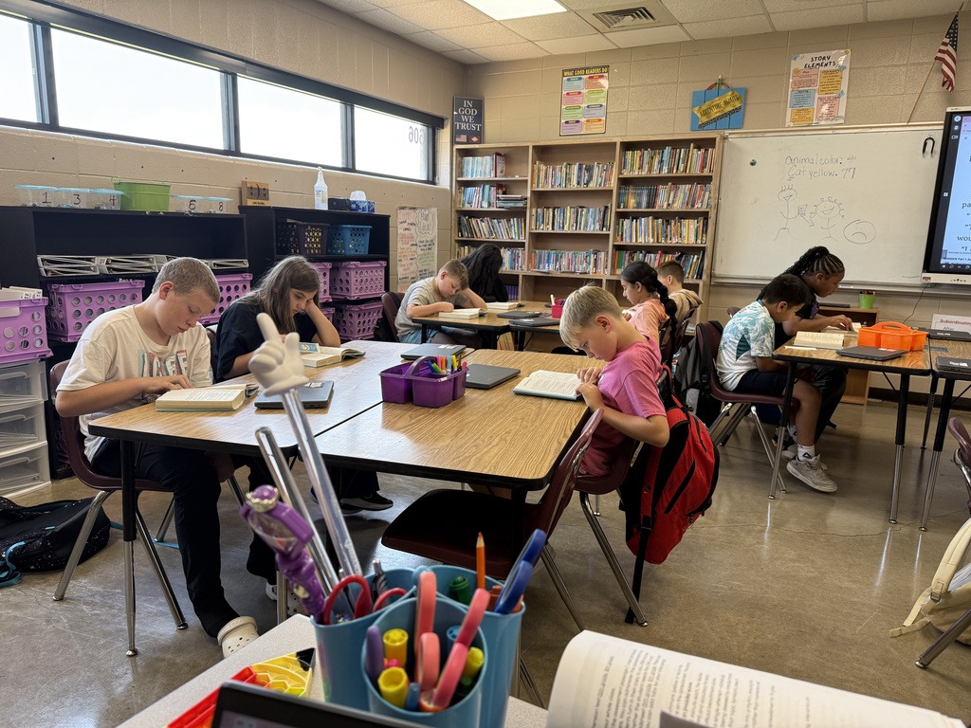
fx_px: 673
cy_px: 364
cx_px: 486
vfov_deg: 56.8
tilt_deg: -10.2
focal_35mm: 24
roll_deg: -1.0
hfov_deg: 71.6
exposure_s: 1/120
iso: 125
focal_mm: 6.76
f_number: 1.78
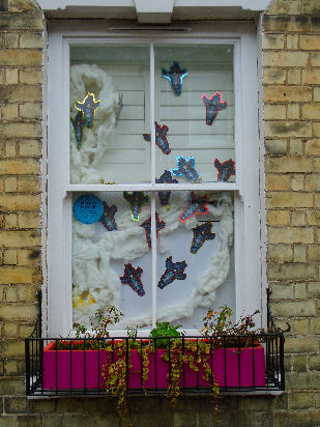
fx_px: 444
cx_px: 160
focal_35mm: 36
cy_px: 214
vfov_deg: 51.4
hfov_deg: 39.7
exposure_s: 1/80
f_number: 3.8
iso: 100
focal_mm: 6.4
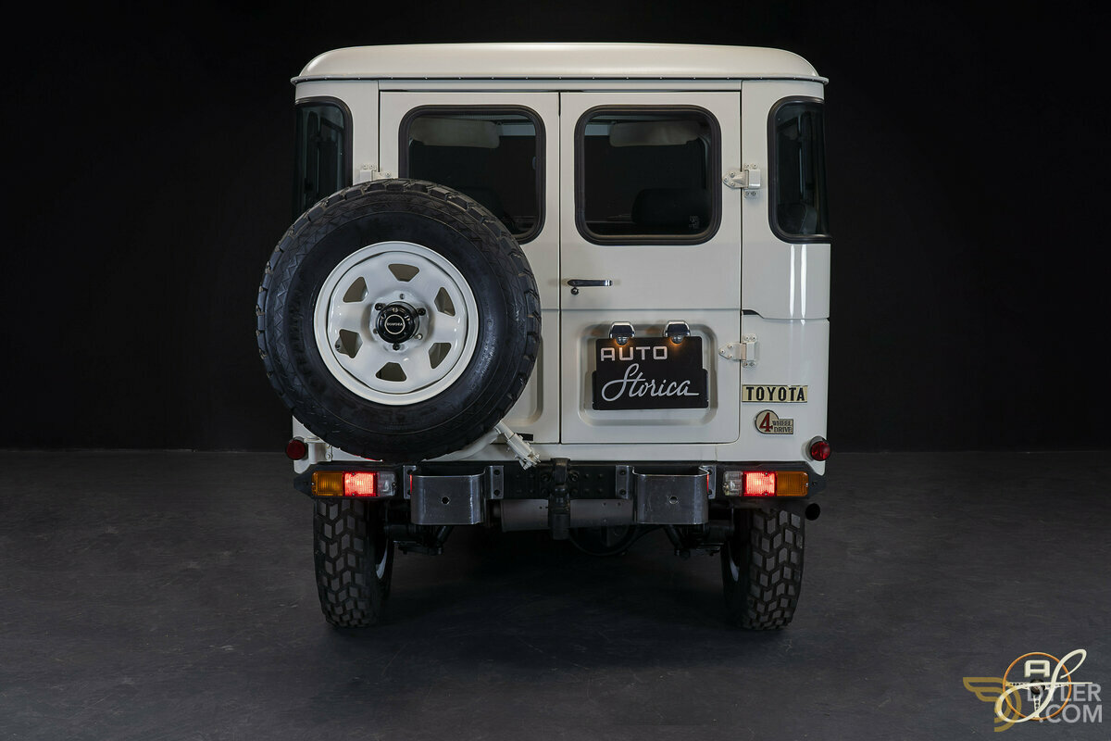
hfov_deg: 47.4
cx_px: 556
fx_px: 1265
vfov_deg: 32.6
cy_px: 370
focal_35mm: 41
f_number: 10
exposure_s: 1/2.5
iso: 250
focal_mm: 41
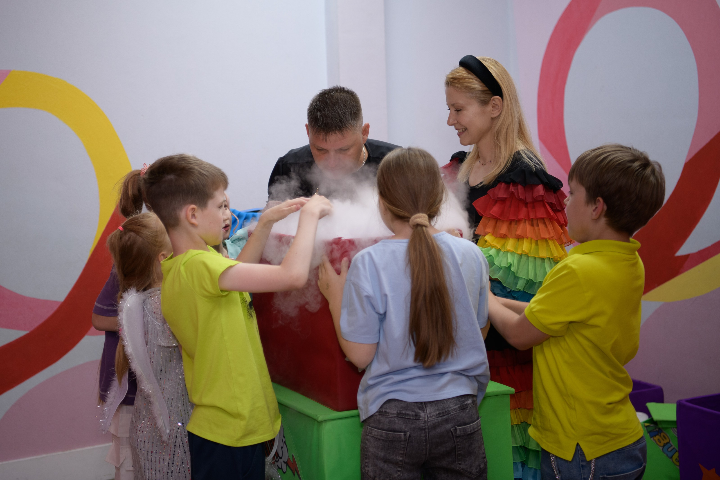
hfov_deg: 31.1
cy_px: 198
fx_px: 1292
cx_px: 297
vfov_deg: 21.0
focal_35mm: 65
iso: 400
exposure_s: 1/160
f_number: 2.8
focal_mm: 55
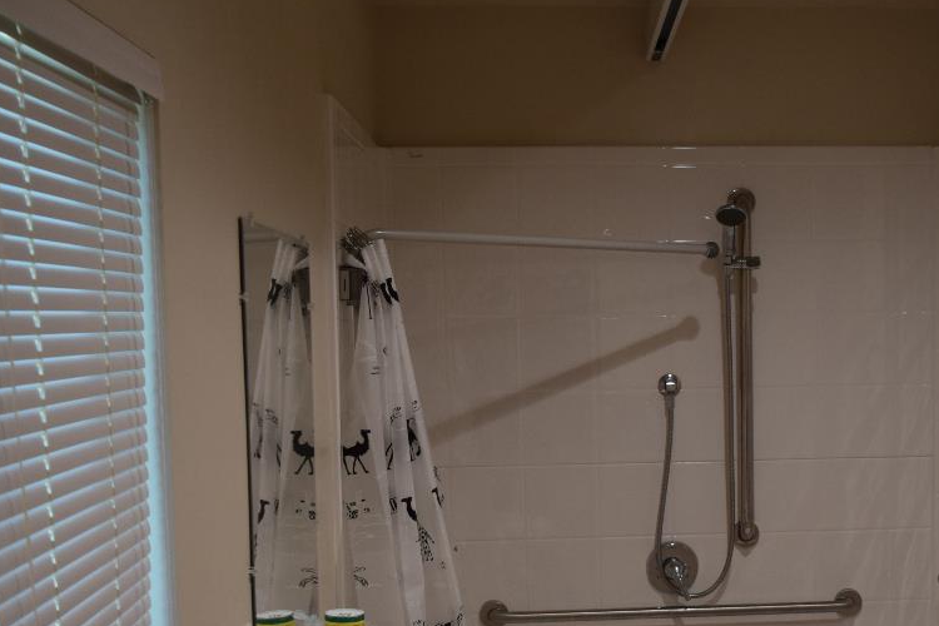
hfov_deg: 36.1
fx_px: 1408
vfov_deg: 24.8
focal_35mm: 54
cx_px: 694
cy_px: 475
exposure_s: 1/60
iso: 500
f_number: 4
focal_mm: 18
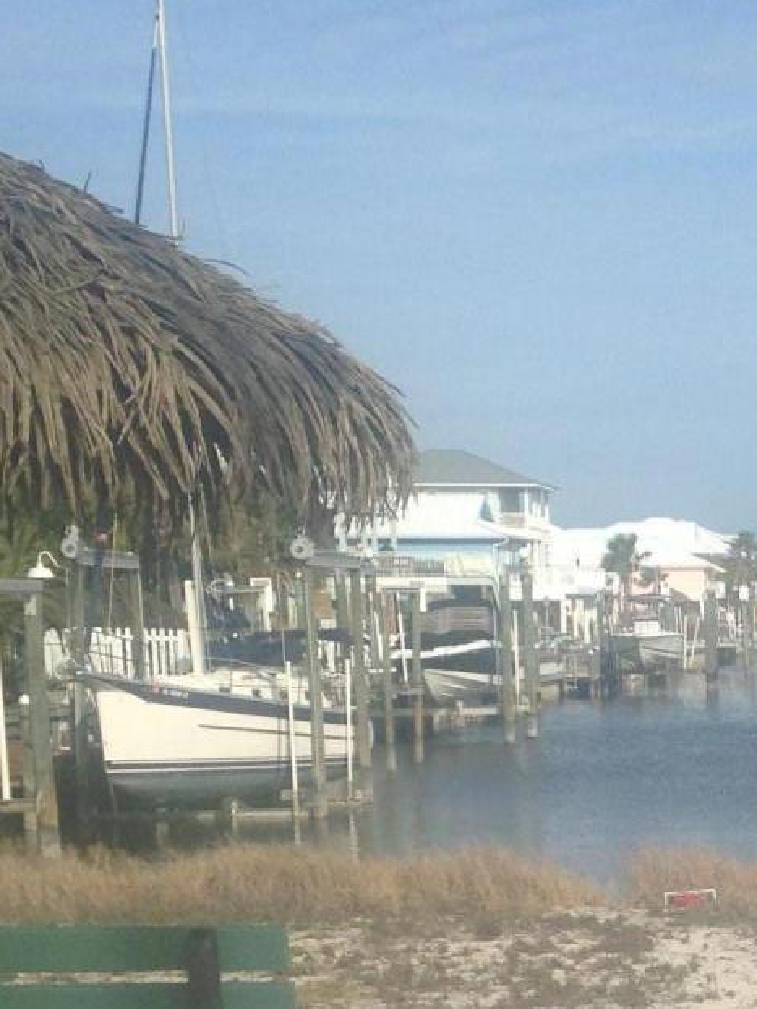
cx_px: 1047
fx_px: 3092
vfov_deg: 18.3
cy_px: 883
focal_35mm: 106
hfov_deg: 13.3
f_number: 2.4
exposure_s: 1/2358
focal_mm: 4.12
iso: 50
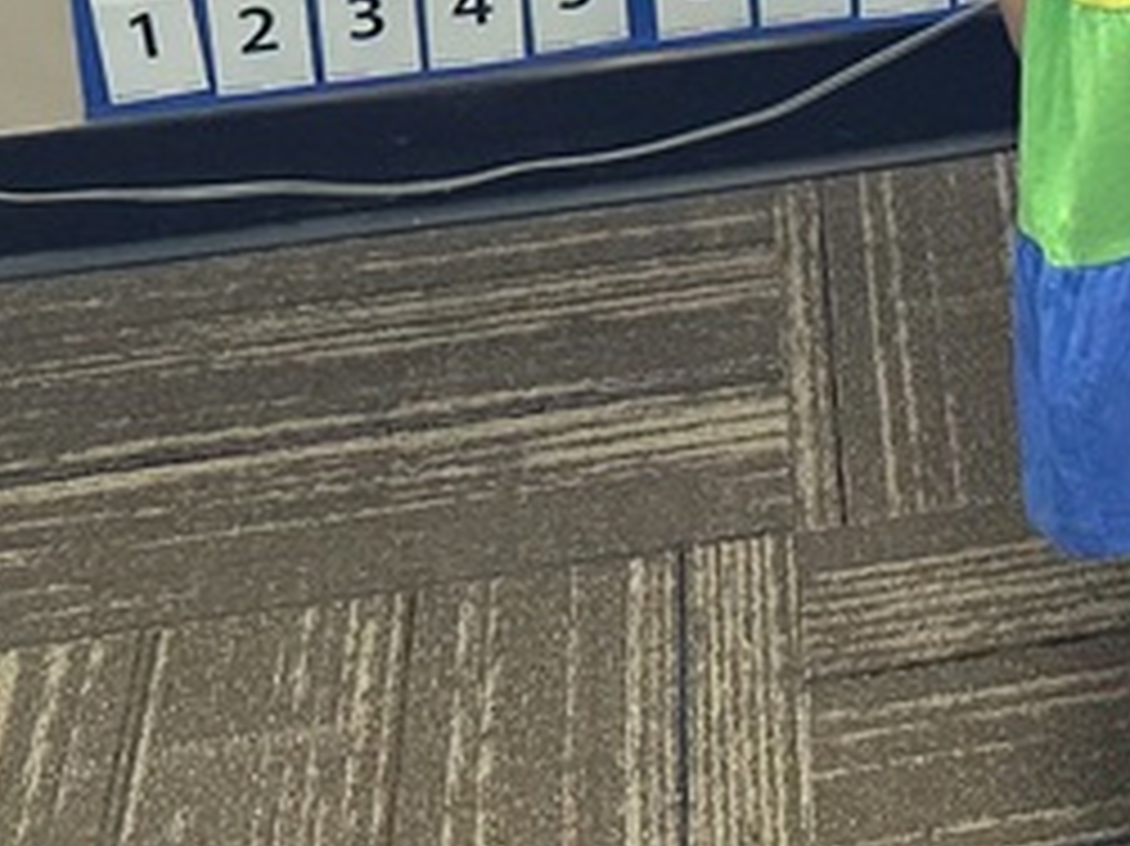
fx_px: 3198
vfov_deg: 13.0
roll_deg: -0.6
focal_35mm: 98
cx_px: 1531
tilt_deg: -16.0
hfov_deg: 18.4
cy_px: -878
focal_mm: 6.86
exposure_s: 1/60
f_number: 1.78
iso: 125
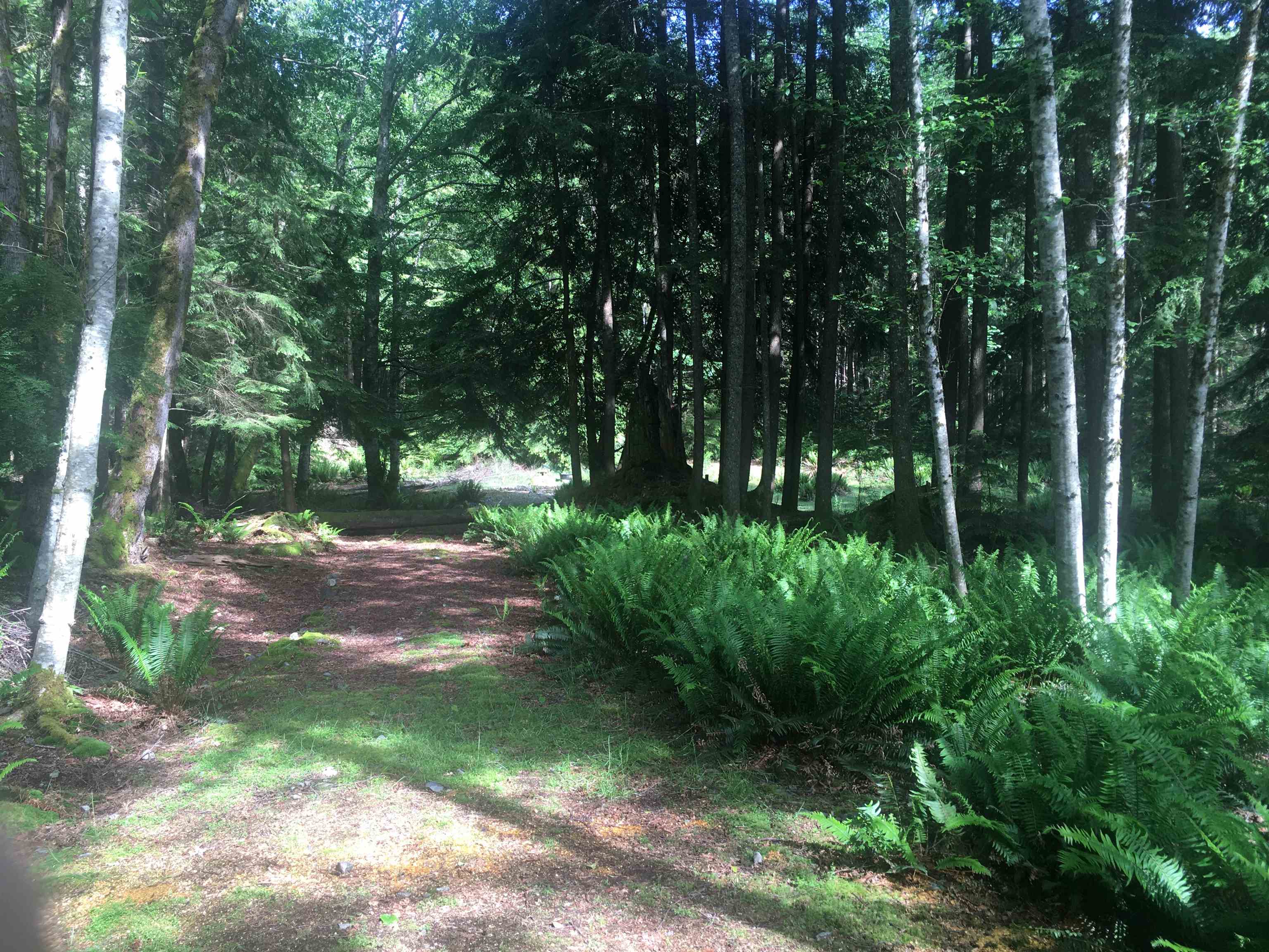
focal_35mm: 29
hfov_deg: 61.7
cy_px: 476
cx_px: 634
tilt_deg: -2.1
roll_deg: +0.4
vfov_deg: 48.2
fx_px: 1063
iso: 32
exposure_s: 1/120
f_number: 2.2
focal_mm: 4.15
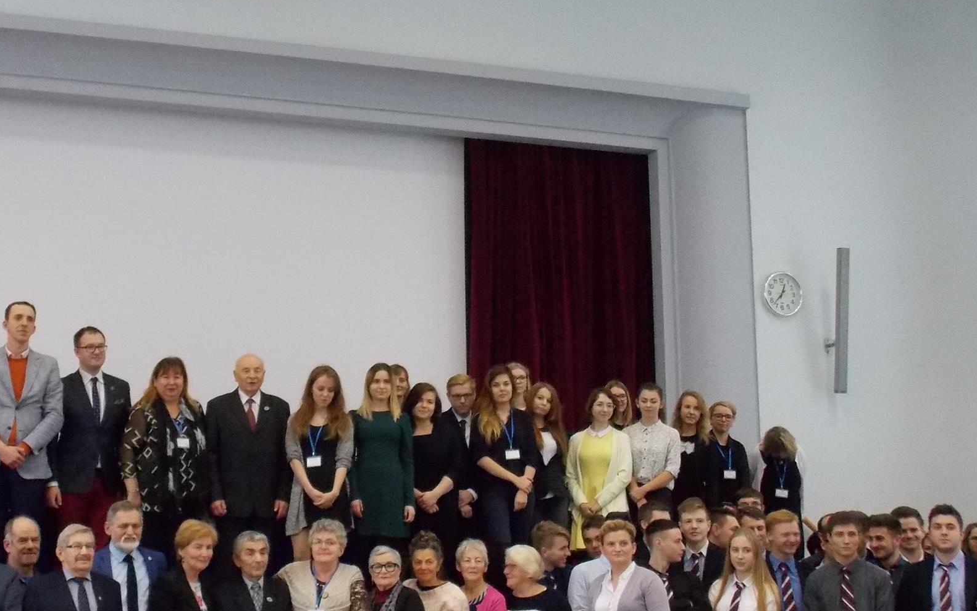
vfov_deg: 25.8
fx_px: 1331
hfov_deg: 39.7
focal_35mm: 50
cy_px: 317
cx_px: 314
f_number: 3.2
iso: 400
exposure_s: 1/25
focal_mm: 4.8
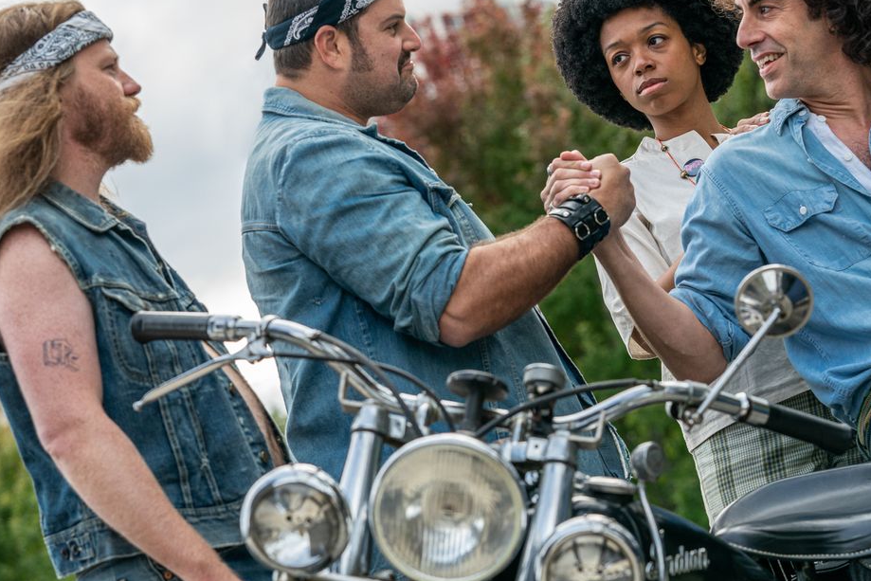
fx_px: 3000
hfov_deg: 16.5
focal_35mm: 124
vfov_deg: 11.1
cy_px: 250
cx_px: 518
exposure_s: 1/800
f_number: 4.5
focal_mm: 95
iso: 800
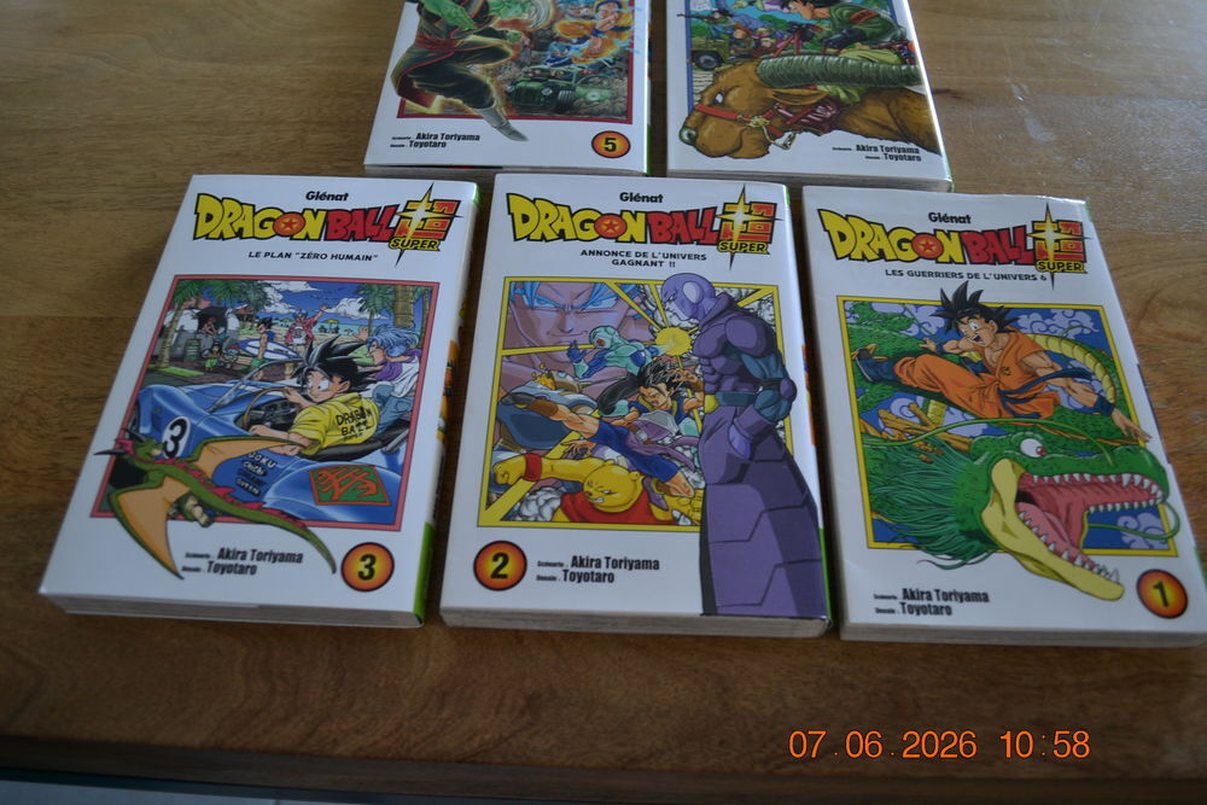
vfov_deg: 47.9
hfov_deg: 67.4
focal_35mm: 27
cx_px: 604
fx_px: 905
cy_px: 402
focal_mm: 18
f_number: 3.5
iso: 400
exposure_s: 1/15
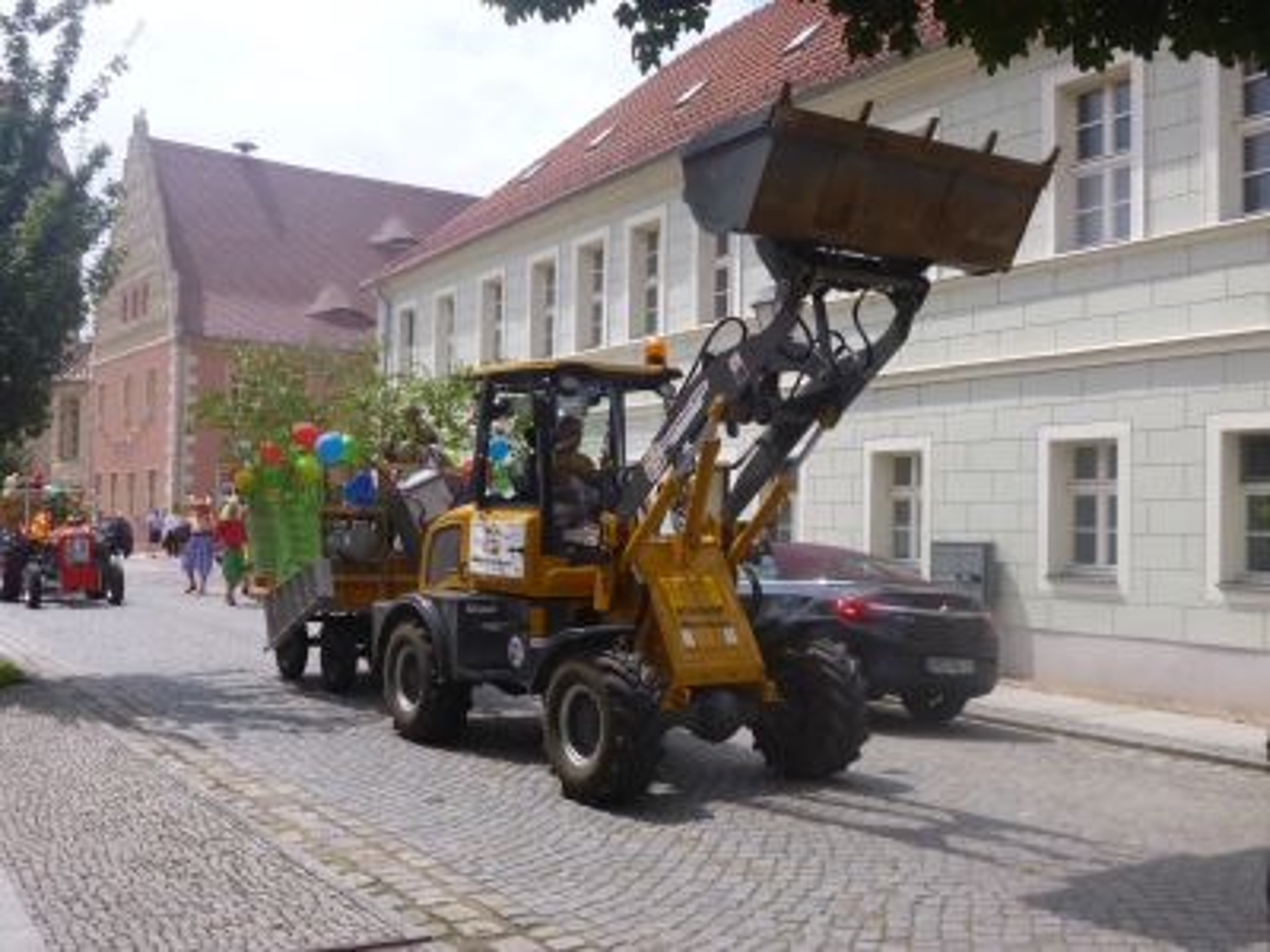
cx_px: 635
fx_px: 1321
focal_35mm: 36
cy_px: 476
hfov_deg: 51.4
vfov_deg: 39.7
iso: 100
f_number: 3.1
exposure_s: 1/1300
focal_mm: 6.4
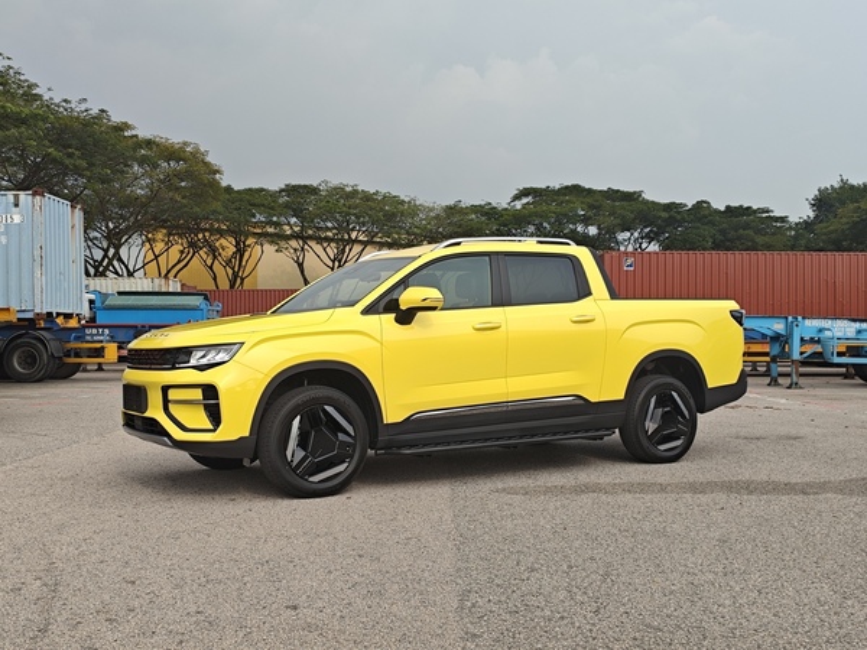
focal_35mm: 37
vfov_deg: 38.7
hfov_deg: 50.1
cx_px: 434
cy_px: 325
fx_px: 927
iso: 50
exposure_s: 1/2118
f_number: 1.59
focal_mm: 4.94
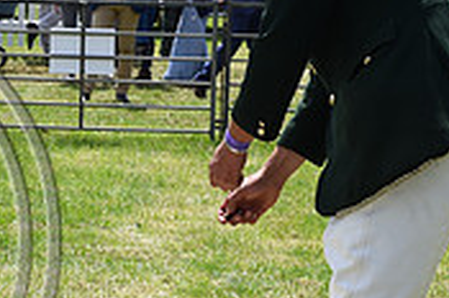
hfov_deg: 11.8
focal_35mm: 166
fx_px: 2067
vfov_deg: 8.2
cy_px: 206
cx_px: -233
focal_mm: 50
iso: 400
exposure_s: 1/1250
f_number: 9
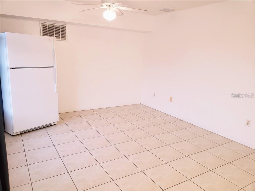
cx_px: 128
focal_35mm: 26
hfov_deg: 67.3
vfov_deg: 53.1
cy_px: 96
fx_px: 192
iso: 80
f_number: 2.4
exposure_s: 1/24
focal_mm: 4.3
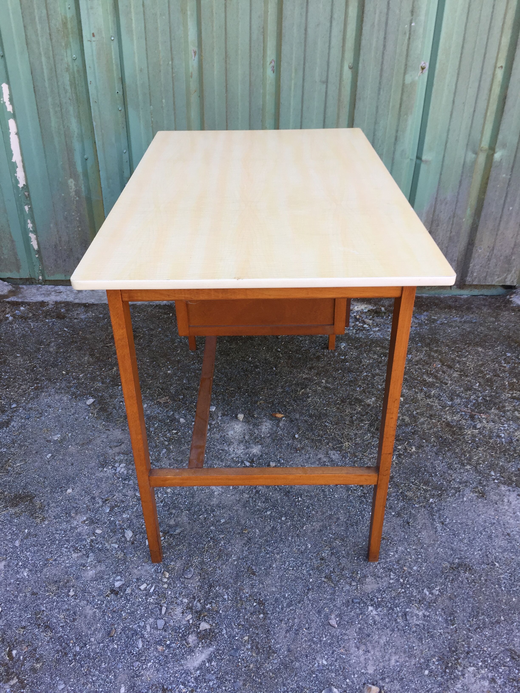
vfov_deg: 61.7
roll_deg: -1.3
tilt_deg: -30.6
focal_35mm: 29
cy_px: 346
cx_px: 260
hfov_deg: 48.2
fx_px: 581
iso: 32
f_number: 2.2
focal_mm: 4.15
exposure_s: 1/100
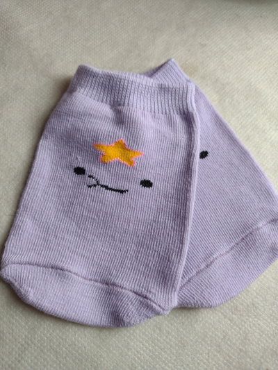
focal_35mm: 27
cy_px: 185
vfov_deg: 65.3
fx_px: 289
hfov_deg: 51.4
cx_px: 139
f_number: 1.7
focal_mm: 4.71
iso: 231
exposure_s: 1/50
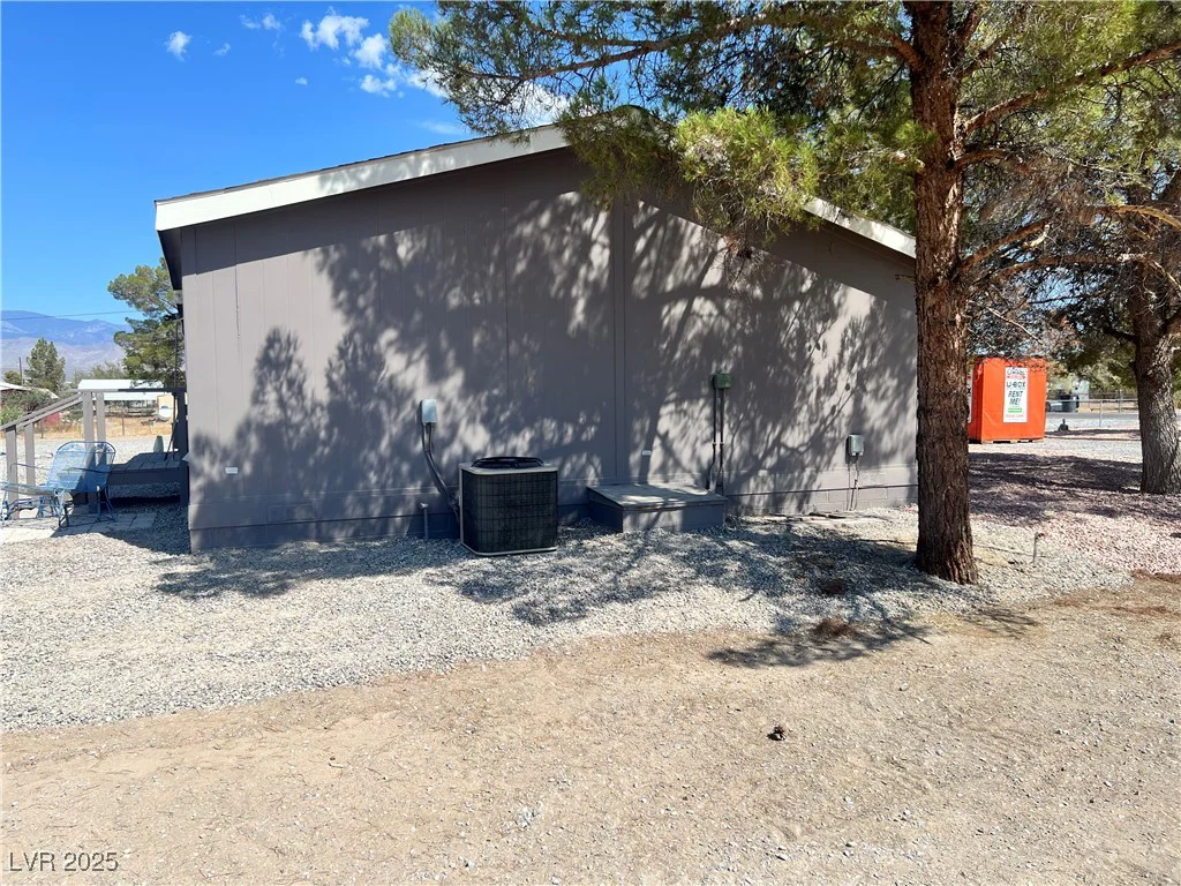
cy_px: 443
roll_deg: +0.3
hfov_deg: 67.3
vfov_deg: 53.1
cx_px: 590
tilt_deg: -1.6
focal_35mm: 26
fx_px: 887
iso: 50
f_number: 1.5
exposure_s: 1/4115
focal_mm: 5.7
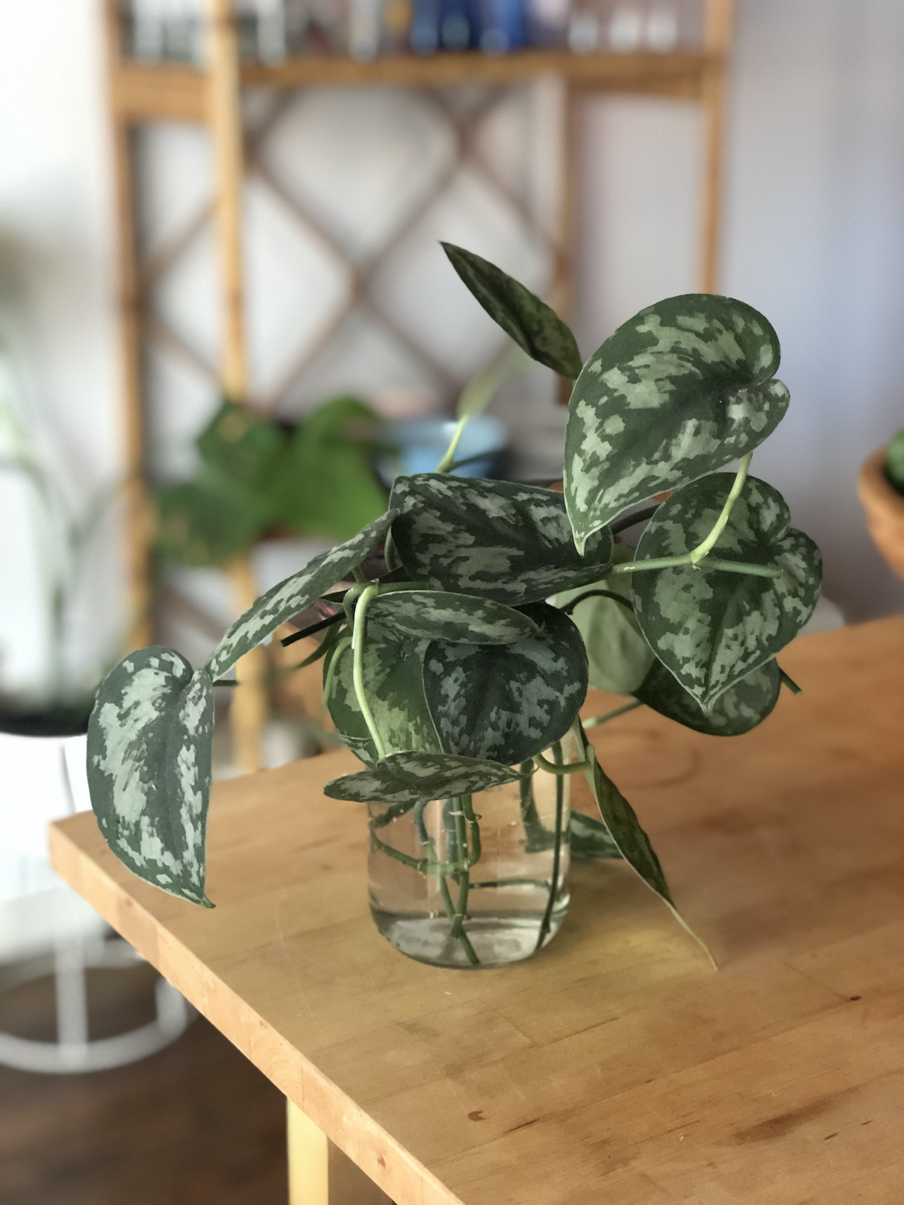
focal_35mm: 57
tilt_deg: -17.8
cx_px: 452
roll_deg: -0.1
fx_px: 1985
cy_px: 602
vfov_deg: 33.8
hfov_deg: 25.7
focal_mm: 6.6
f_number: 2.8
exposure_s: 1/30
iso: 800
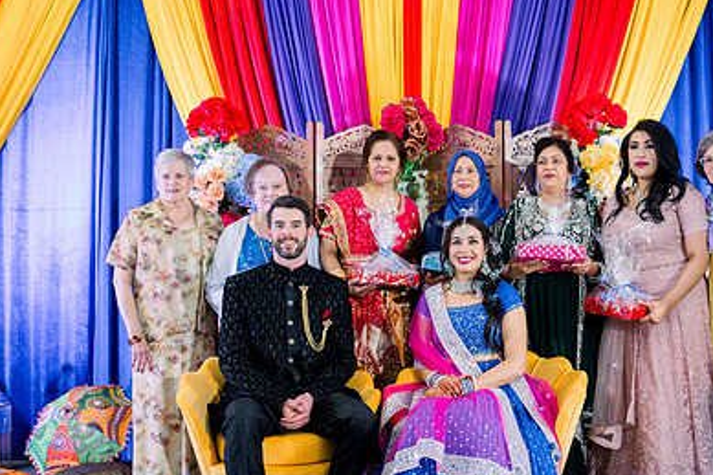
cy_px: 282
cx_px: 457
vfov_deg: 32.5
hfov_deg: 46.9
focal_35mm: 41
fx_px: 812
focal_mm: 24
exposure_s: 1/125
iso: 1250
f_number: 2.8
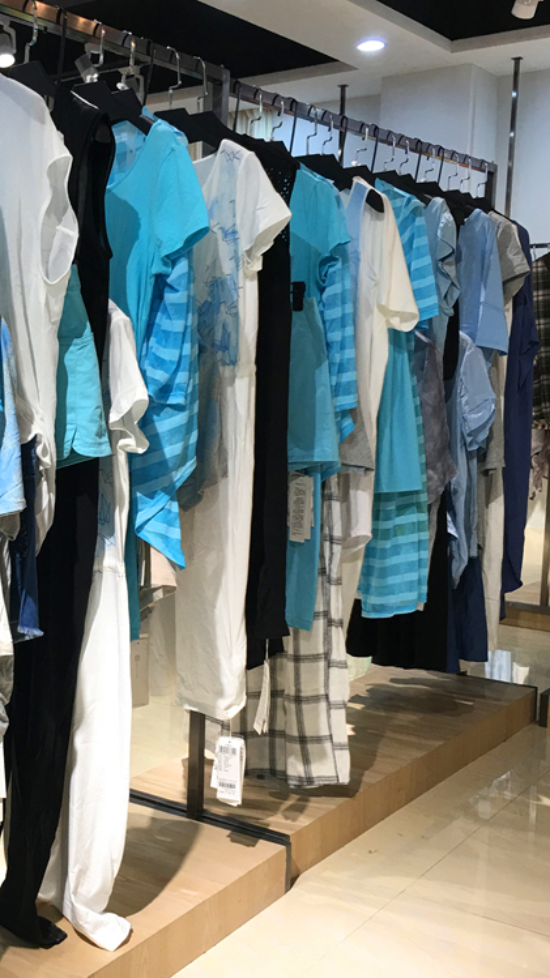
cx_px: 54
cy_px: 541
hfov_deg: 25.7
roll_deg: -0.9
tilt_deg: -7.6
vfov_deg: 45.4
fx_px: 1167
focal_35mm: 45
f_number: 2.2
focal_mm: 4.15
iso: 32
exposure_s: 1/33
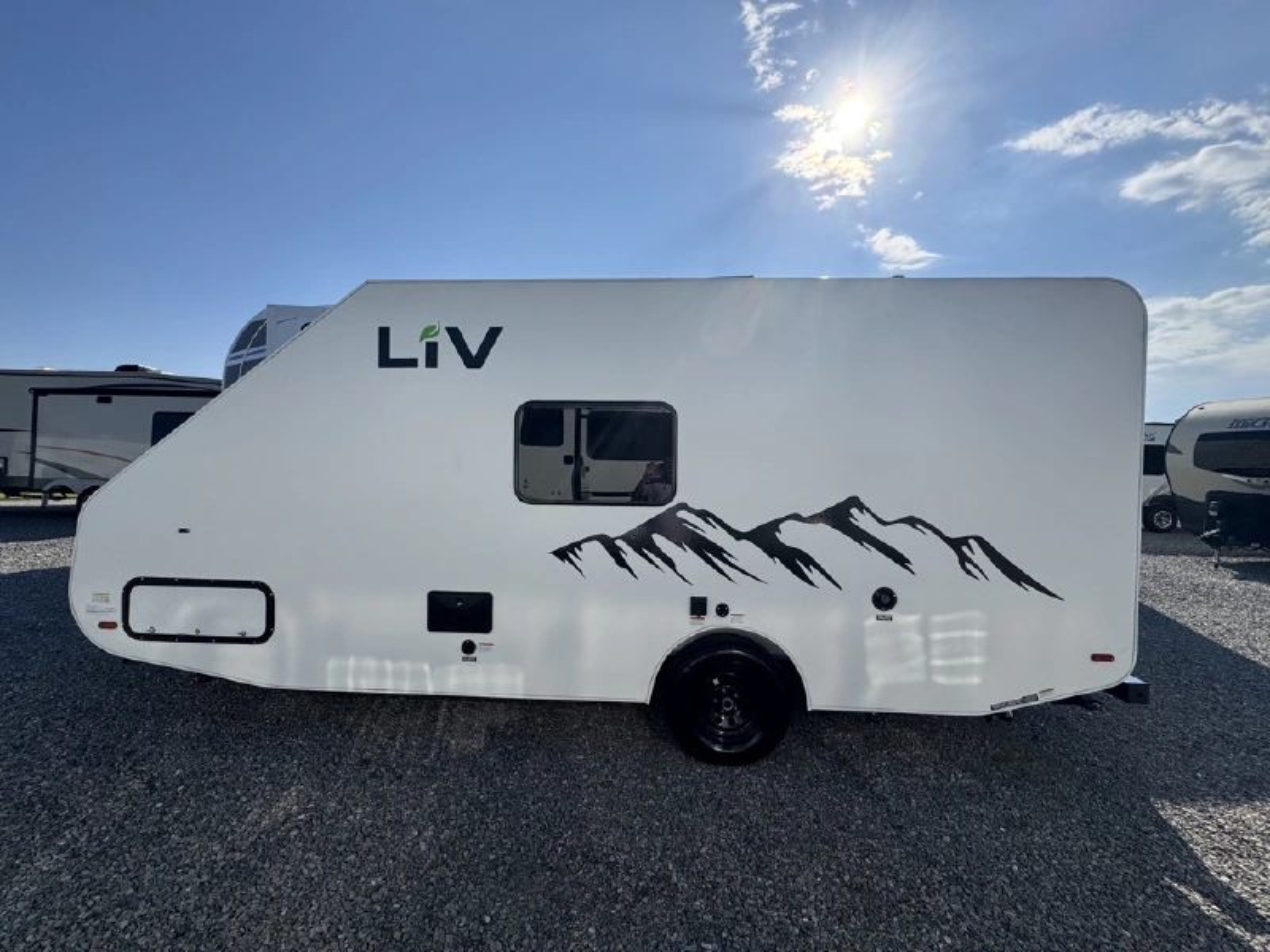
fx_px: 514
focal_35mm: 14
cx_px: 635
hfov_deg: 102.1
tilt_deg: -0.2
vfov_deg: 85.7
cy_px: 476
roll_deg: -1.5
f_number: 2.2
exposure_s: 1/3390
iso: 50
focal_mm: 2.22
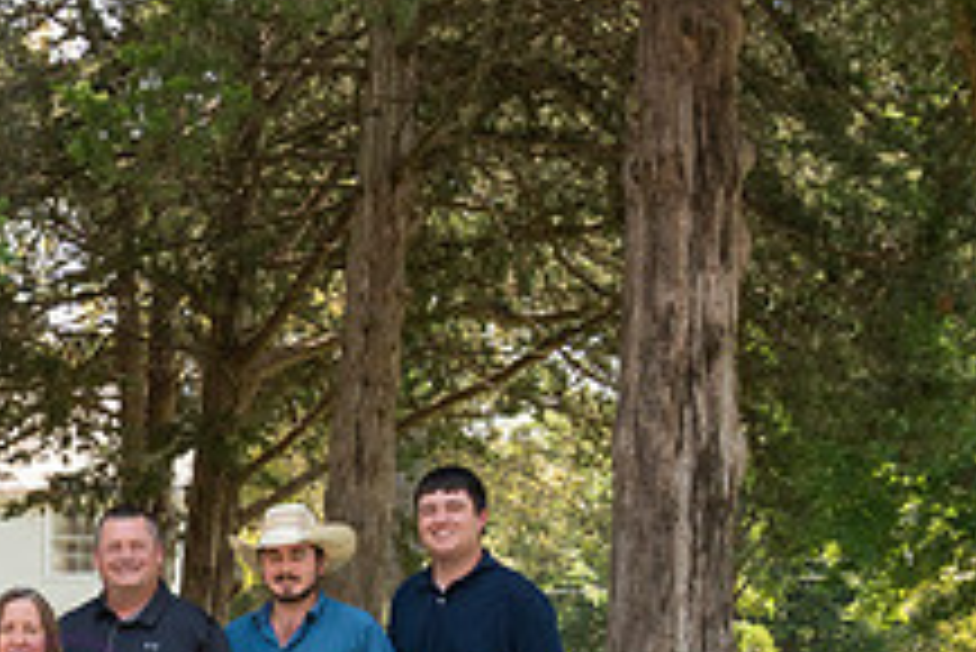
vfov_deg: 16.0
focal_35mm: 83
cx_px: -243
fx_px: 2252
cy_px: 726
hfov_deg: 22.3
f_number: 10
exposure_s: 1/320
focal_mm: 31
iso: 500
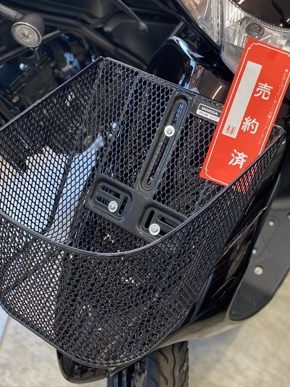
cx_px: 216
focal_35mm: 43
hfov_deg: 33.0
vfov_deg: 43.8
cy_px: 168
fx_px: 481
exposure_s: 1/108
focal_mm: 4.25
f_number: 1.8
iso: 125
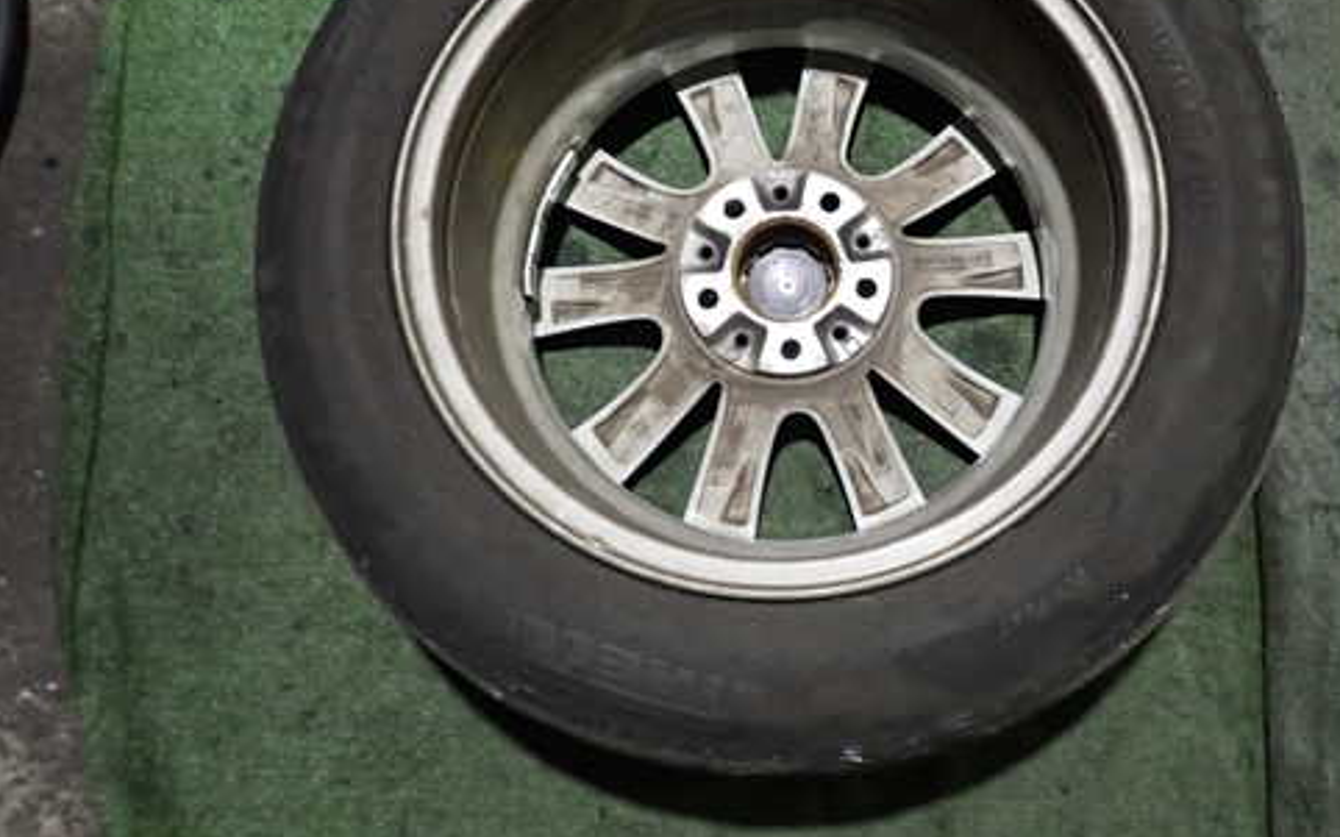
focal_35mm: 33
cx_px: 828
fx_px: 1205
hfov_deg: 57.5
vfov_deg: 38.0
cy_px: 295
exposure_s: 1/30
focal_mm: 4.5
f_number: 2
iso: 400
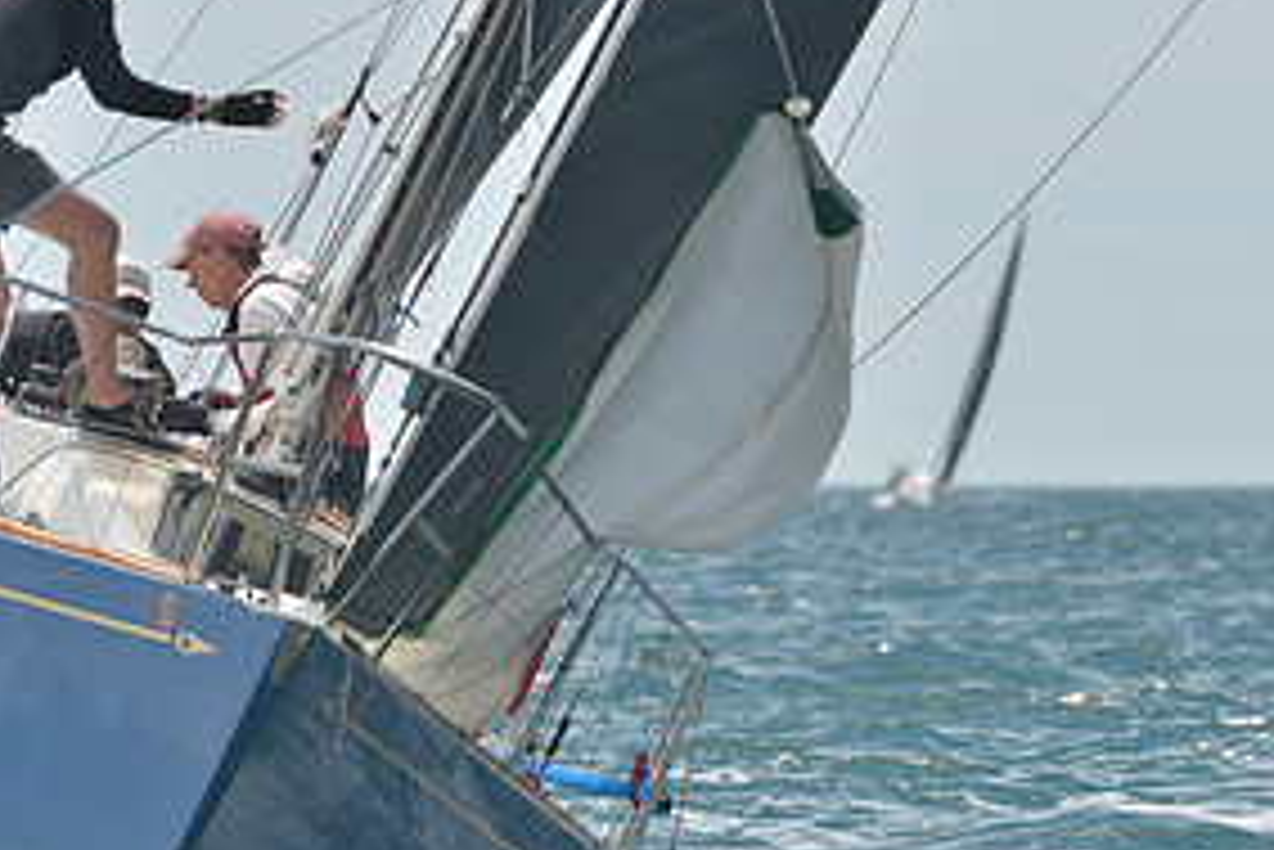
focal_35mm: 554
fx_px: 19615
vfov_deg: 2.5
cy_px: 519
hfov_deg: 3.7
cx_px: 356
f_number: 6.3
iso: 280
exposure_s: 1/1250
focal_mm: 270
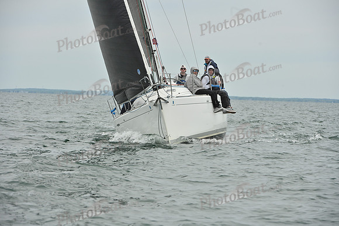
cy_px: 113
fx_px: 1884
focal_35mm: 200
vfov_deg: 6.9
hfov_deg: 10.3
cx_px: 170
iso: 320
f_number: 10
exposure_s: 1/1250
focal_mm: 200
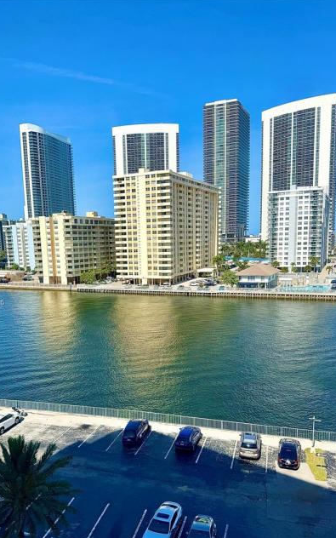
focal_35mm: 29
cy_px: 303
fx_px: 425
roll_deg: +1.6
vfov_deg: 64.4
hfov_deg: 43.0
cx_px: 140
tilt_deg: -9.8
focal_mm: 6.76
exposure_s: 1/5814
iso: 80
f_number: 1.78
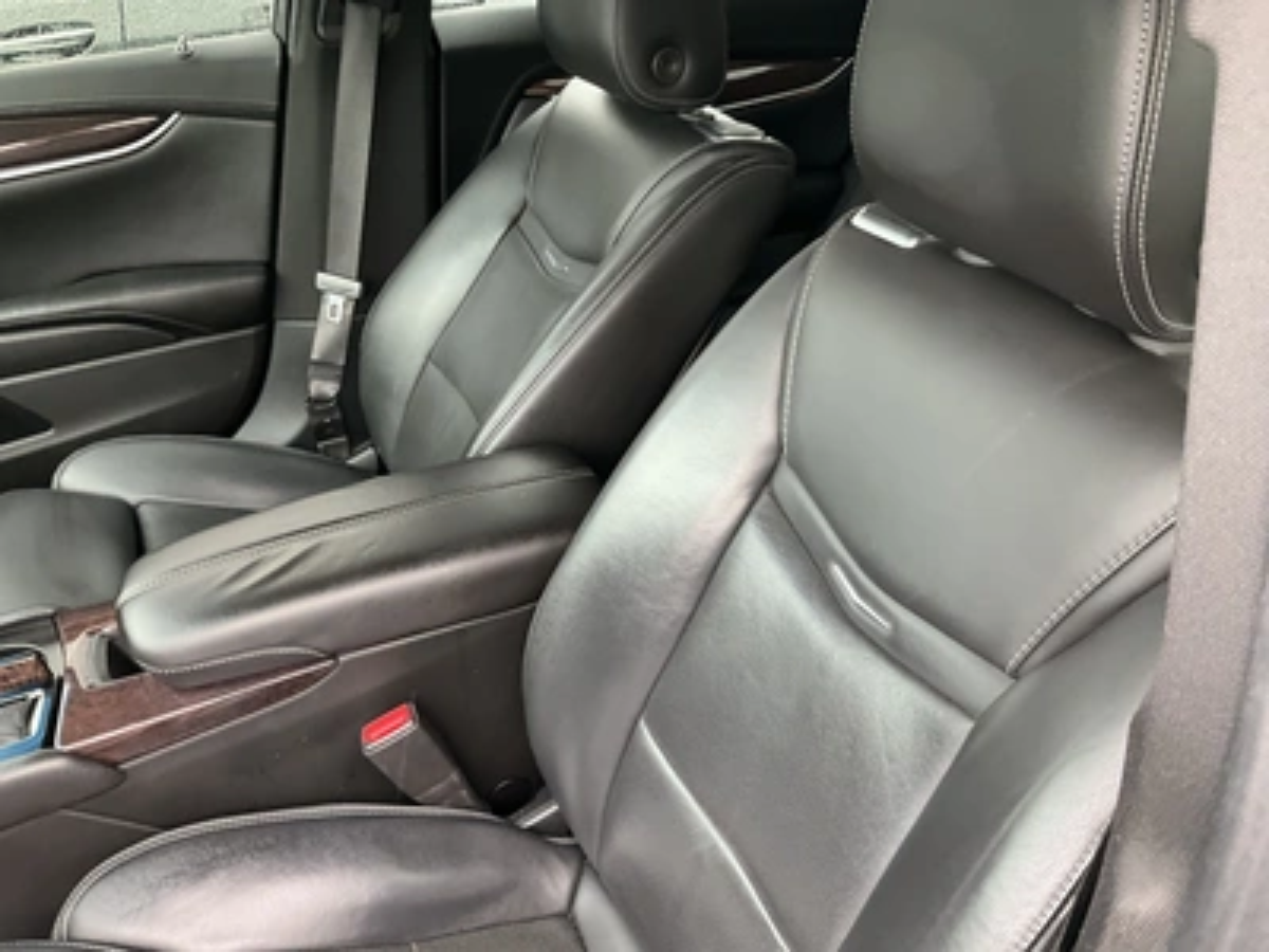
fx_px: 1063
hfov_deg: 61.7
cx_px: 634
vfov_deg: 48.2
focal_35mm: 29
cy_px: 476
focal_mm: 3
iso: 160
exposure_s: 1/60
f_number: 1.8
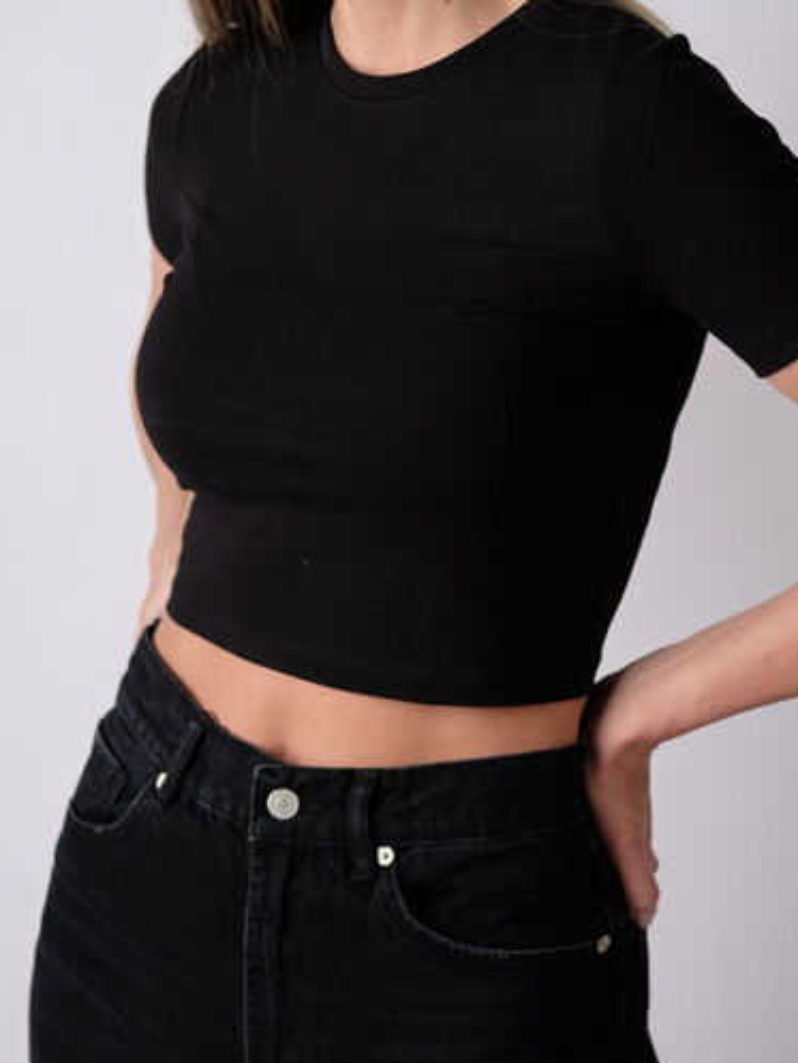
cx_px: 426
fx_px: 2796
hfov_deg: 16.2
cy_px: 368
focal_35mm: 91
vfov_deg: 21.5
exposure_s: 1/125
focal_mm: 63
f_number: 3.6
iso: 100
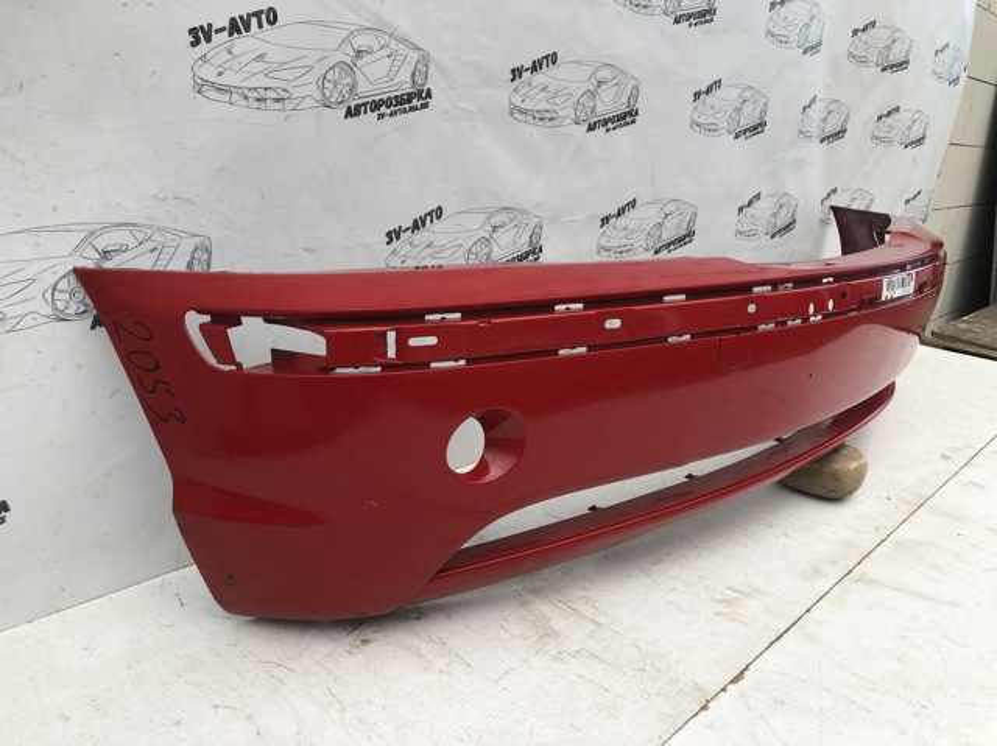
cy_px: 373
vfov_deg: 49.7
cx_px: 498
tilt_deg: -18.8
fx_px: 806
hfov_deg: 63.5
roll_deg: -3.0
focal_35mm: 28
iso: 20
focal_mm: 3.99
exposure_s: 1/153
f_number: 1.8
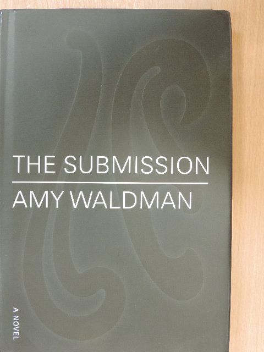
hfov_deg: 29.1
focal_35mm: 50
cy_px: 176
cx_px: 132
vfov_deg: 38.2
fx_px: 508
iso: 560
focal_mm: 8.9
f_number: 4
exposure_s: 1/13
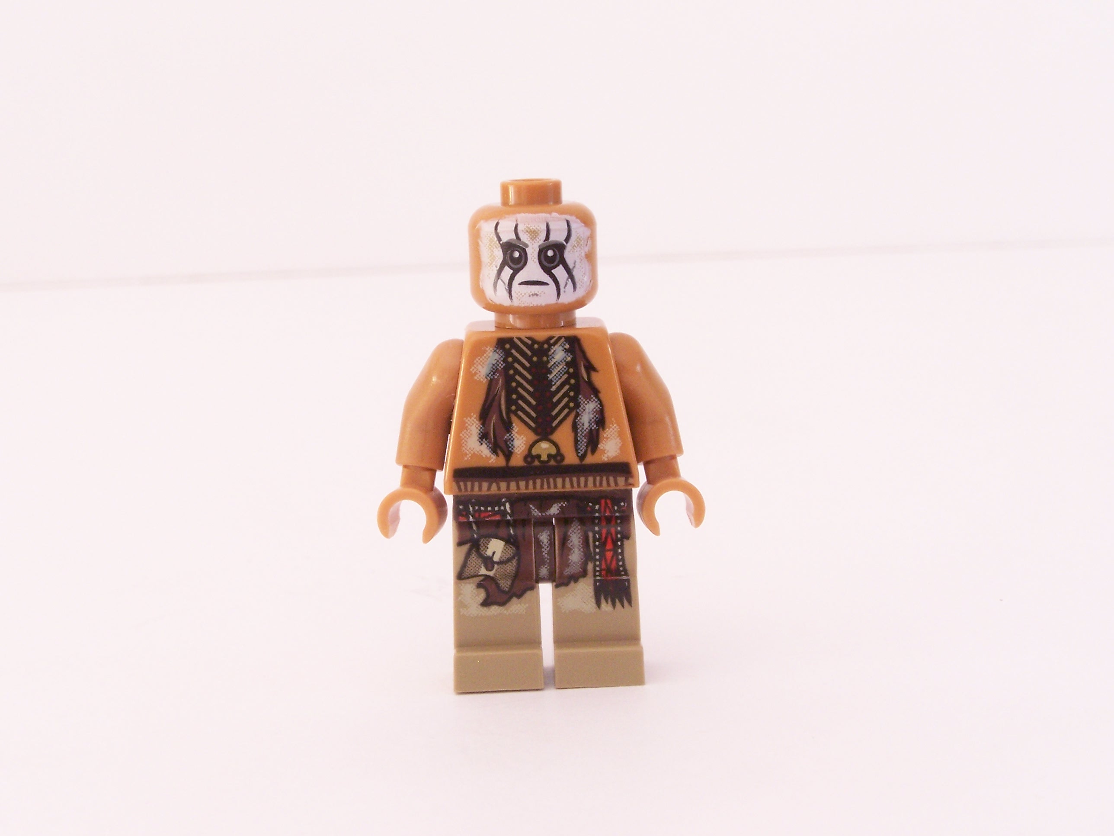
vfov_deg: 21.9
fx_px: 2156
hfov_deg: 29.0
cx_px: 557
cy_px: 418
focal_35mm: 67
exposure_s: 1/6
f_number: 7.1
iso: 200
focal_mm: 11.1
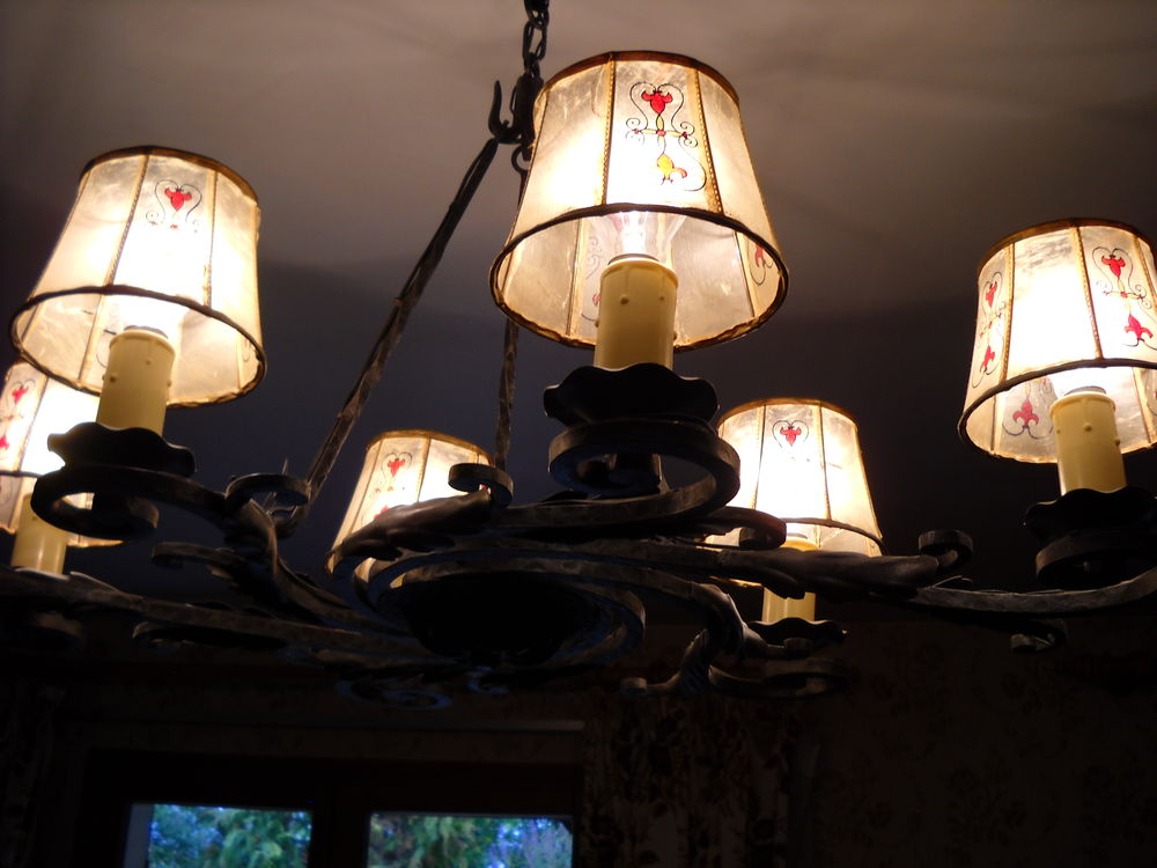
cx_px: 578
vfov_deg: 35.1
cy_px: 434
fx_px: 1370
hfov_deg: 45.8
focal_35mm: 41
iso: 80
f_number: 3.1
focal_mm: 6.72
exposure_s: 1/60
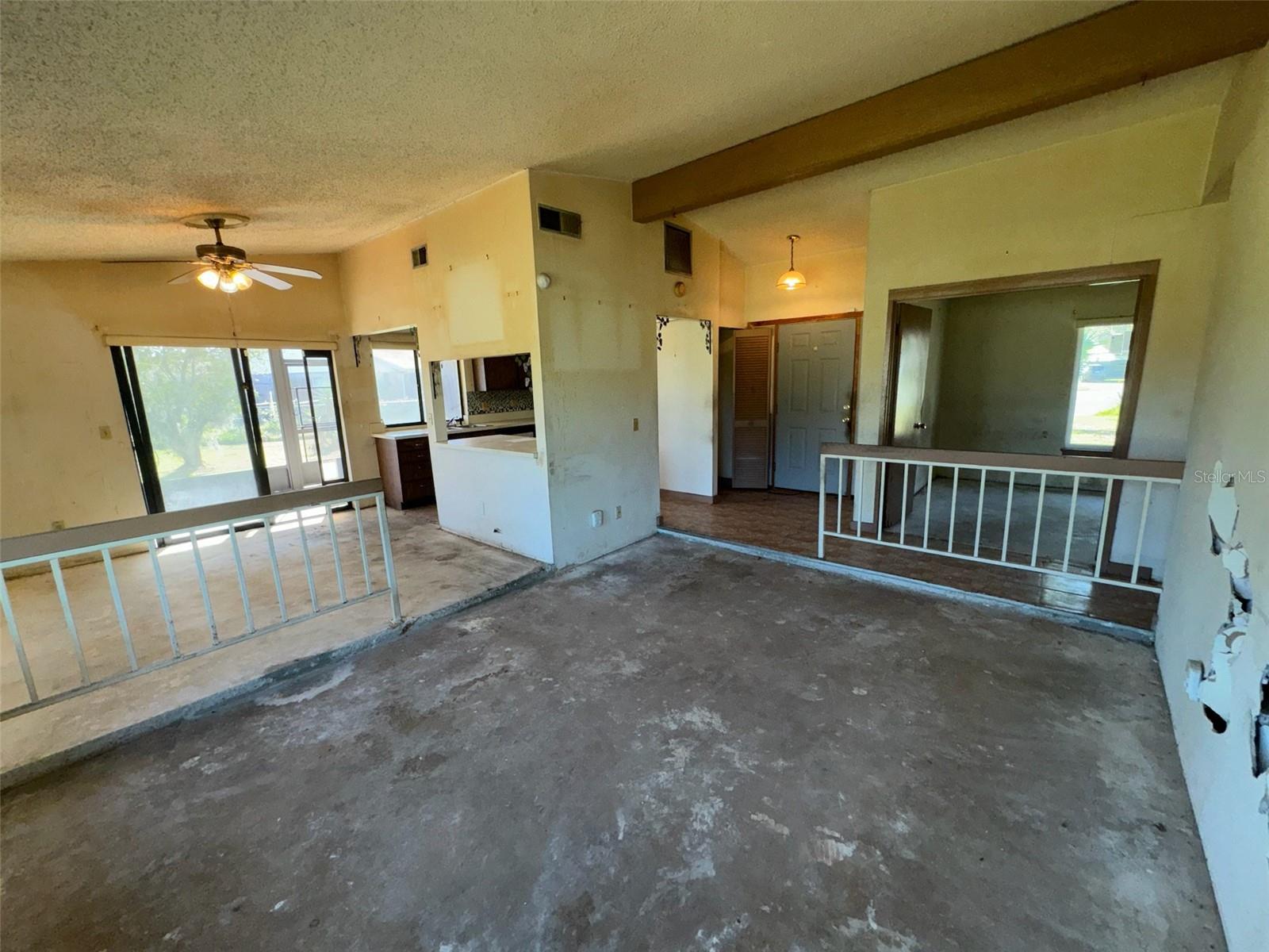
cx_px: 634
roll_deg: +1.1
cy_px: 476
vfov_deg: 85.7
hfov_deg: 102.1
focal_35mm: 14
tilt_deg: -11.6
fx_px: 513
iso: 64
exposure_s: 1/122
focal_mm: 2.22
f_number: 2.2
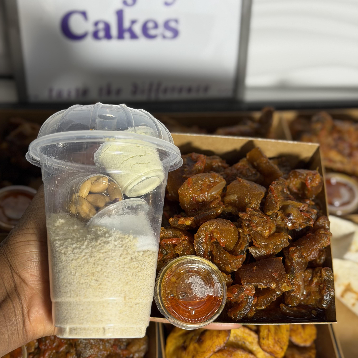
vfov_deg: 30.0
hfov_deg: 30.0
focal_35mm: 57
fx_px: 667
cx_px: 180
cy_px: 208
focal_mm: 6.76
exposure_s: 1/379
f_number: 1.78
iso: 64
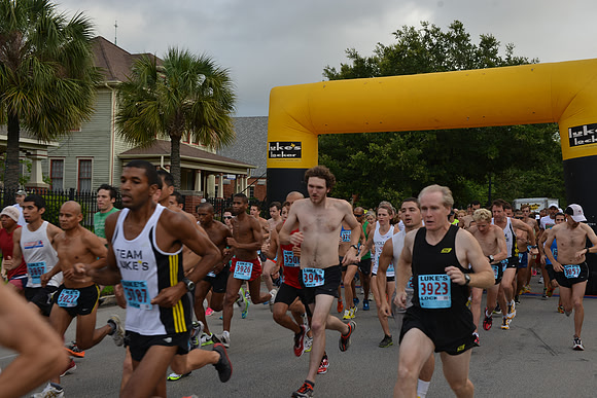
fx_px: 746
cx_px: 298
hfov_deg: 43.6
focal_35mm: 45
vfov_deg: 29.9
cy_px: 199
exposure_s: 1/400
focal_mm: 45
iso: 250
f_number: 6.3
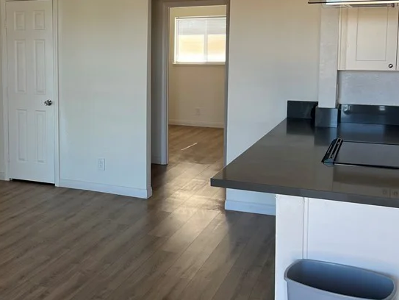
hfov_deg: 37.4
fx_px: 565
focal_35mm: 49
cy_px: 100
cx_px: 75
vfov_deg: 29.5
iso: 50
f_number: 1.5
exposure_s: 1/166
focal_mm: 5.7
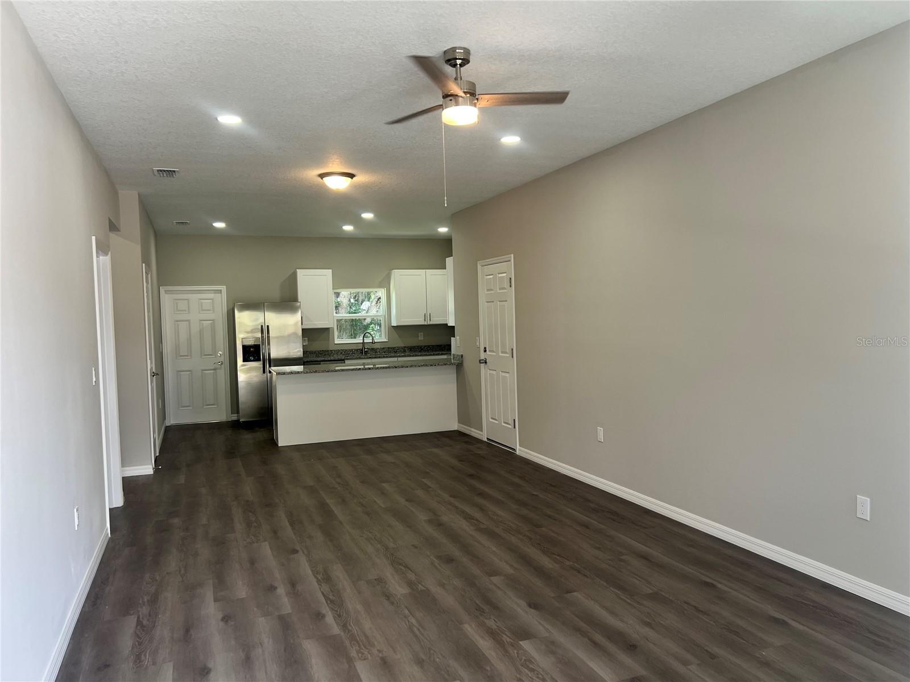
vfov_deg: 53.1
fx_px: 683
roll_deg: +2.1
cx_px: 455
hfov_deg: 67.3
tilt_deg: -1.7
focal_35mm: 26
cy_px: 341
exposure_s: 1/120
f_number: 1.5
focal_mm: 5.7
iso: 64
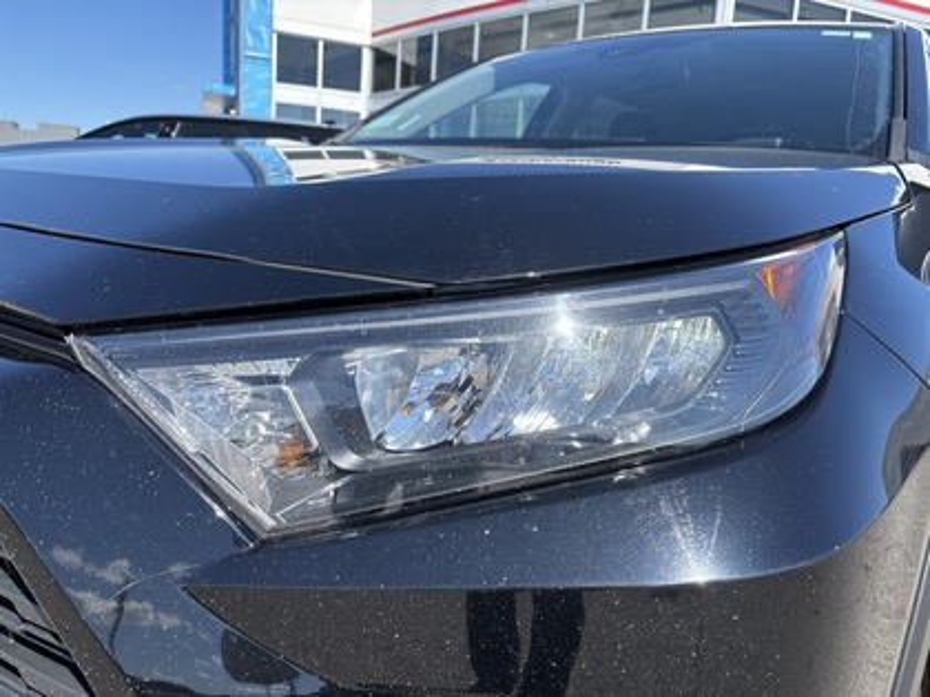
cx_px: 465
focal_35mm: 26
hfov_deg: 67.3
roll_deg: -3.9
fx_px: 699
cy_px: 348
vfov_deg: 53.1
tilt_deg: -10.4
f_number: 1.6
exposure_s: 1/1567
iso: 50
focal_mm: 5.96
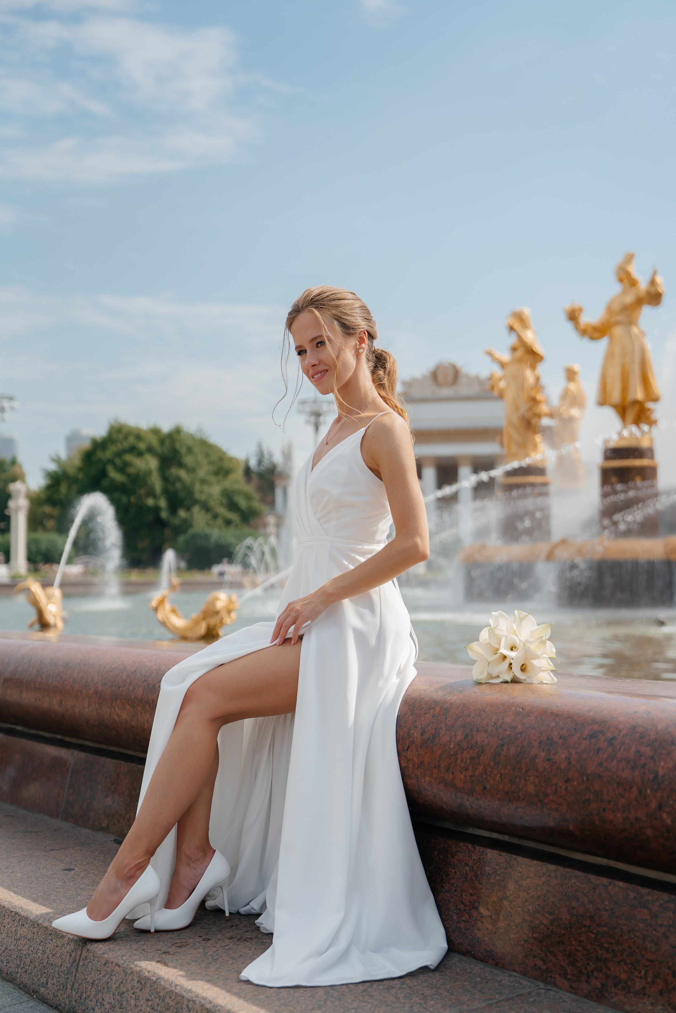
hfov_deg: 29.2
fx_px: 1296
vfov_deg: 42.7
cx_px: 338
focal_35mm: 46
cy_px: 506
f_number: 2.8
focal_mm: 46
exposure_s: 1/4000
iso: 125
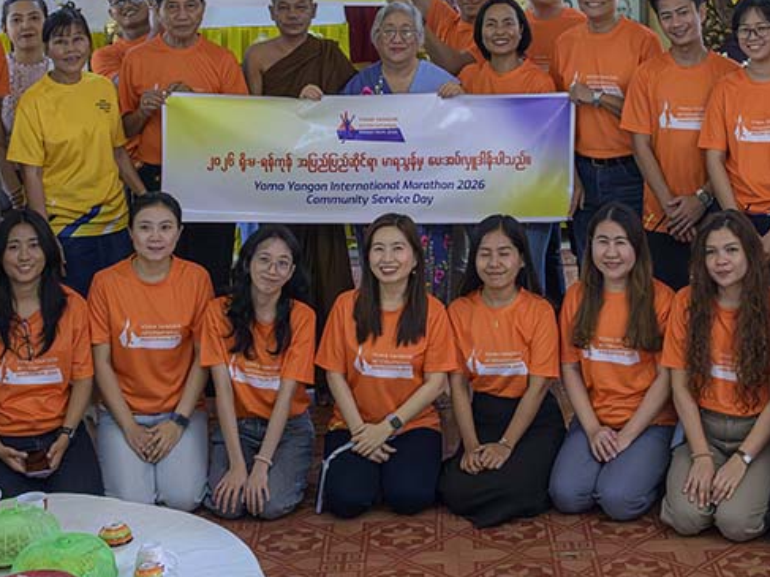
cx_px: 447
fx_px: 1244
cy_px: 160
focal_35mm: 56
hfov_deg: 34.3
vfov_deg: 25.9
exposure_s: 1/200
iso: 5600
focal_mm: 29.5
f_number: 5.6
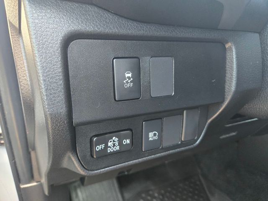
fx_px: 178
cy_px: 100
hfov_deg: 73.9
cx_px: 134
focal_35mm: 23
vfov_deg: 58.9
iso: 640
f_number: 1.8
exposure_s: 1/120
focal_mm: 5.4
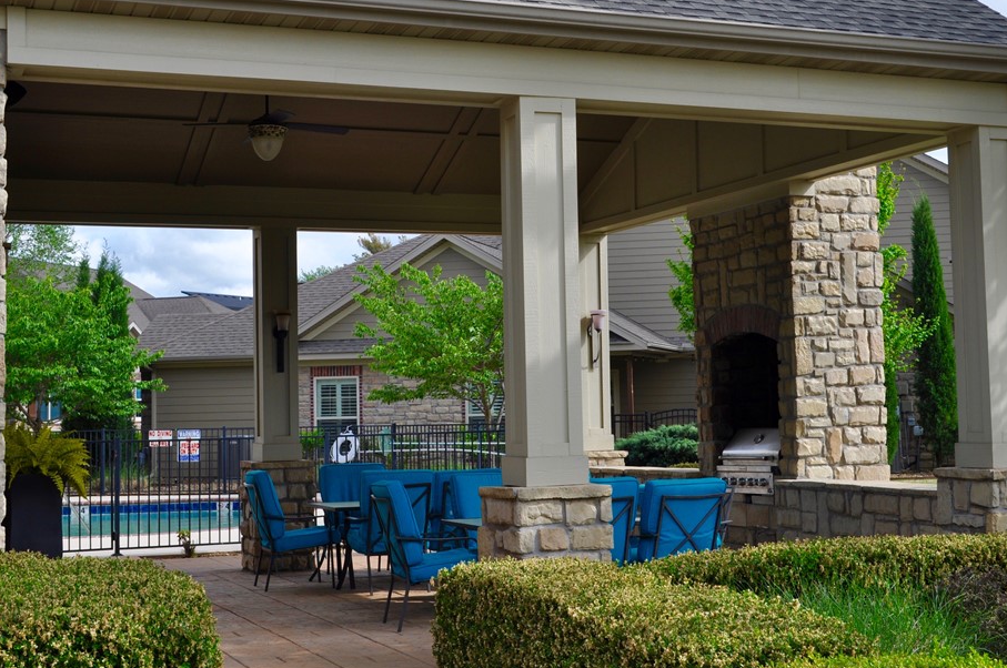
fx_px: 1508
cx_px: 537
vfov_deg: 25.0
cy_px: 275
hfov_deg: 36.9
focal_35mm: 54
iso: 200
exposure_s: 1/250
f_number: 8
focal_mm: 30
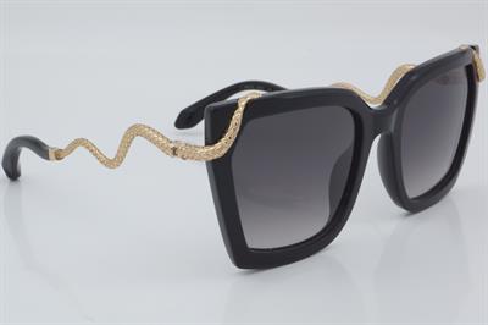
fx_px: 1117
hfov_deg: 24.6
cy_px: 162
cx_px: 244
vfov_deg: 16.5
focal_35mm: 82
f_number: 32
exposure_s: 1/4
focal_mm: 55
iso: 100
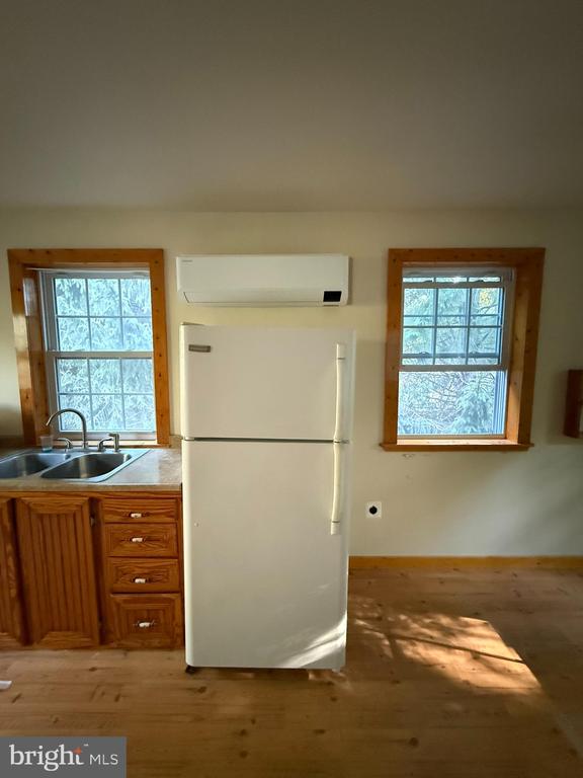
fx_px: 314
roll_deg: +0.0
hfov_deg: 85.7
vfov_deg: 102.1
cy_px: 389
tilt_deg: -4.8
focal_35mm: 14
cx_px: 292
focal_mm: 2.22
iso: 1600
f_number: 2.2
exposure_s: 1/58
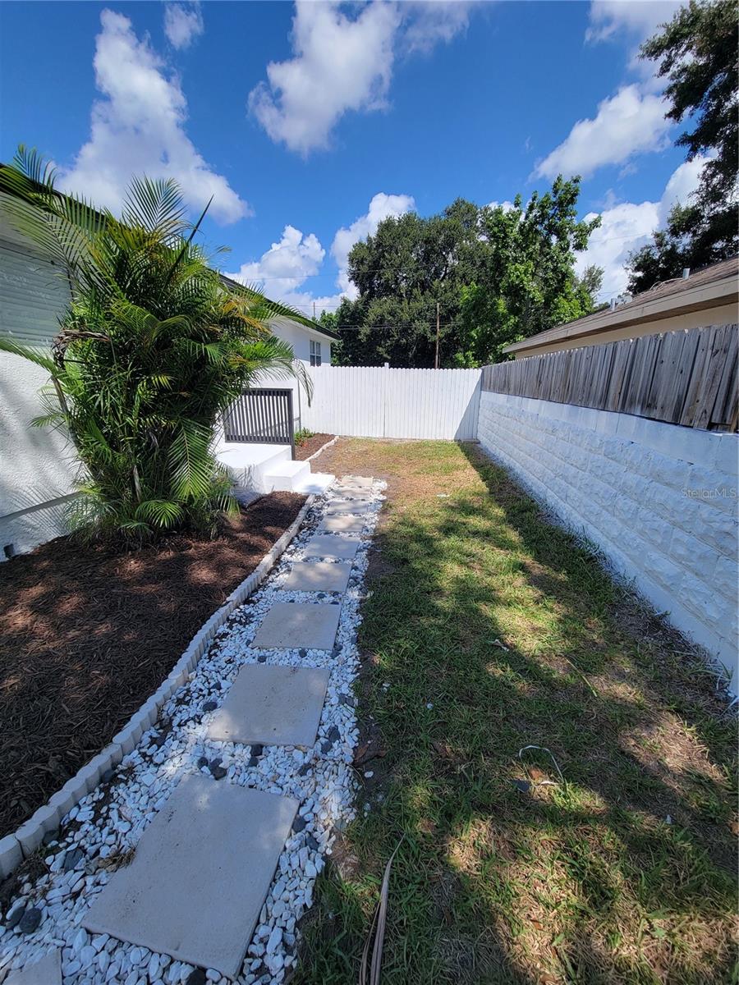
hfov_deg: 89.9
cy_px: 492
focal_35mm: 13
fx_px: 370
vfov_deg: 106.2
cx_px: 370
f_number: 2.2
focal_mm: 2.2
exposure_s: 1/1418
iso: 50
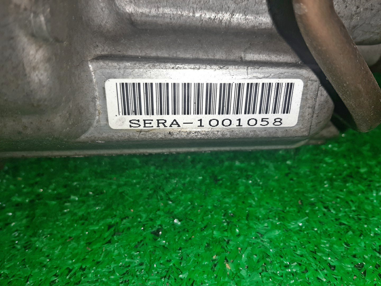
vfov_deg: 53.1
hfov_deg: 67.3
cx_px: 190
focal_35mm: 26
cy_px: 143
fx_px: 286
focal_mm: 3.93
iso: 42
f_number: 1.7
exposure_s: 1/50
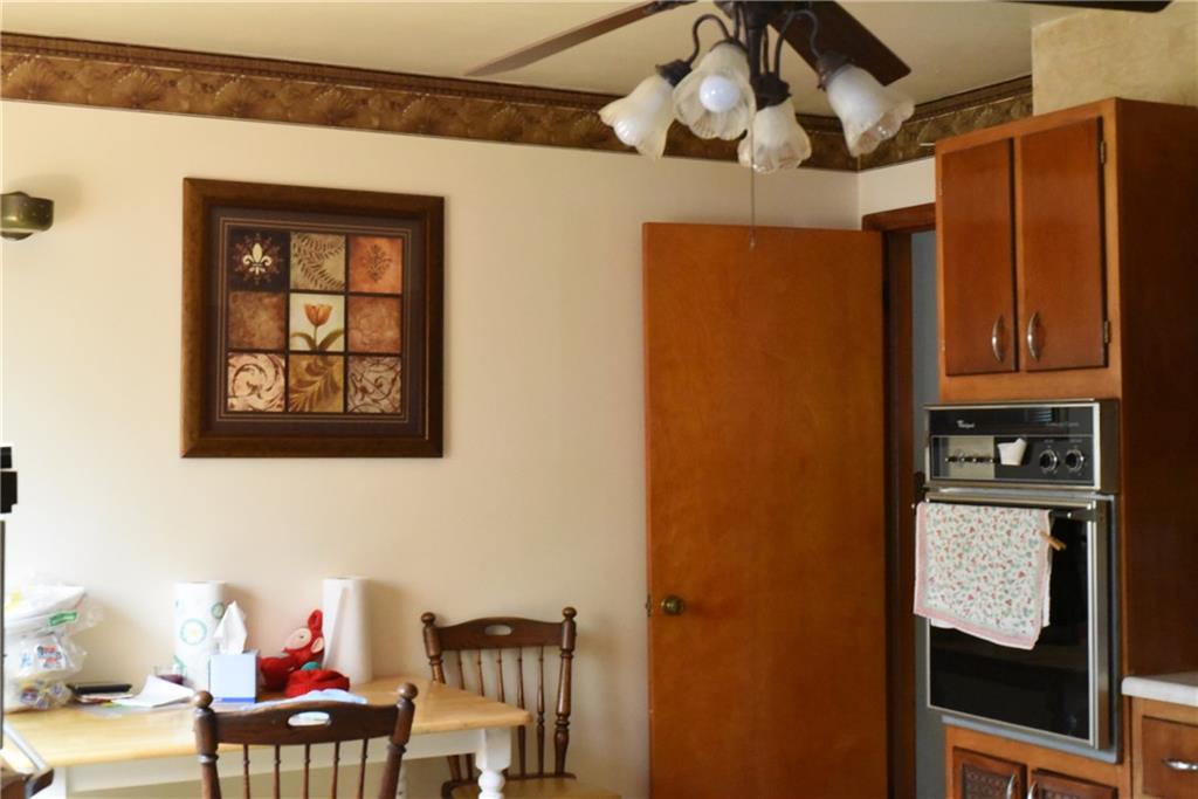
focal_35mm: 50
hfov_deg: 39.6
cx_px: 599
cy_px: 400
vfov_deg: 27.0
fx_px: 1664
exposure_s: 1/50
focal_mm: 50
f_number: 10
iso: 12800
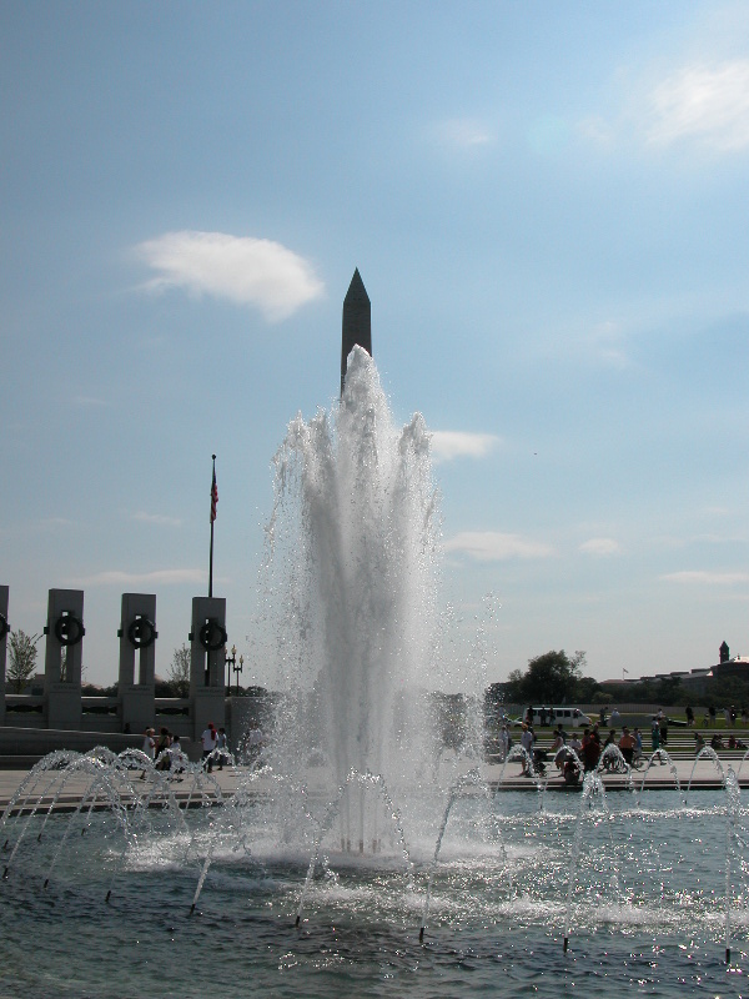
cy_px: 500
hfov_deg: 31.5
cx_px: 374
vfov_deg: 41.2
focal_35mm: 46
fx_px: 1327
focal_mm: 11.6
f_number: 7.5
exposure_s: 1/1008
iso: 100
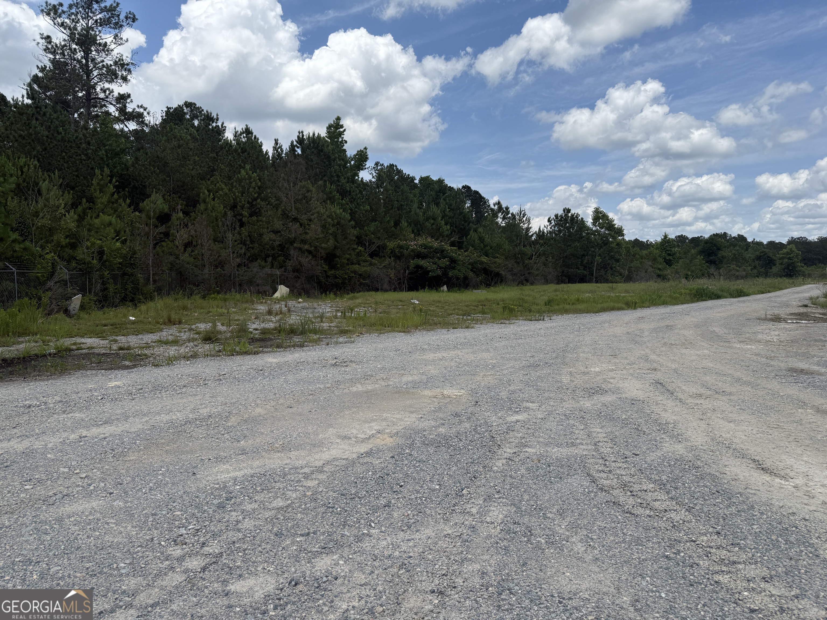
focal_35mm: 24
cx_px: 414
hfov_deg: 71.6
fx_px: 573
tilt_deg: -2.2
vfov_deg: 56.8
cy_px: 310
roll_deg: +0.2
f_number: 1.78
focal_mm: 6.76
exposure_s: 1/6173
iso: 80
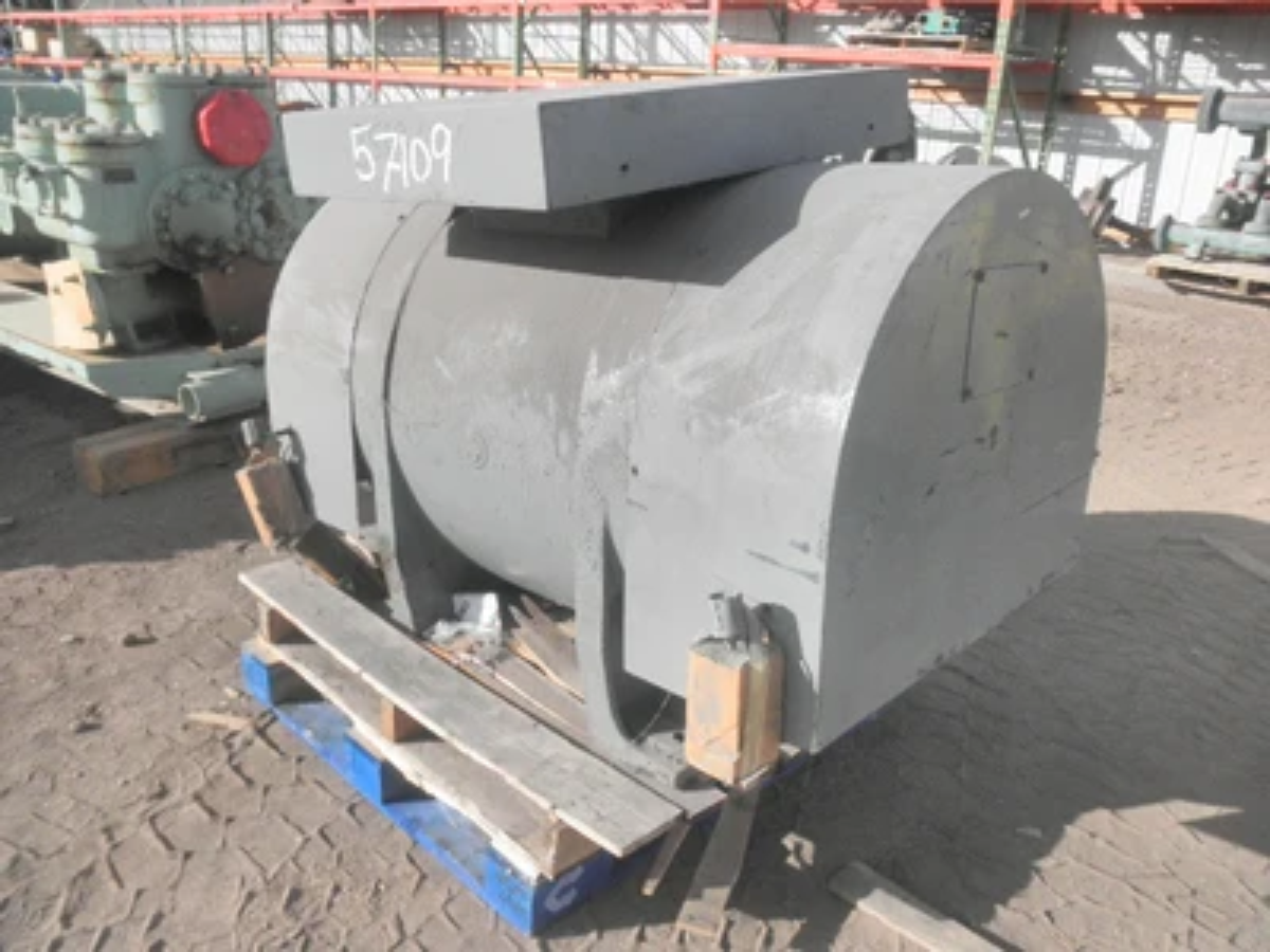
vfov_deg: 49.7
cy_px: 476
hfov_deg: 63.4
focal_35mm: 28
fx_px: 1027
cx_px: 635
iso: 64
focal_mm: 5
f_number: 8.5
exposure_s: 1/125
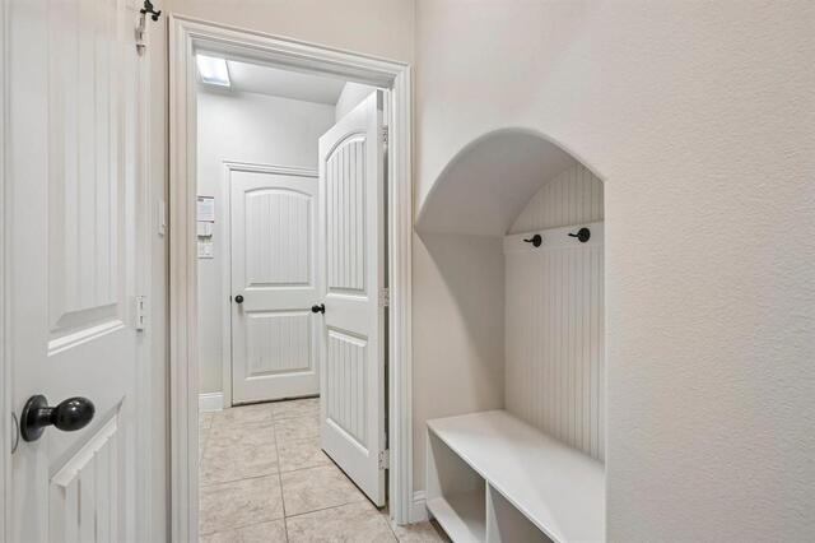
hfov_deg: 95.0
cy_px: 272
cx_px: 408
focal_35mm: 16
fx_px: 373
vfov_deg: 72.0
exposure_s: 1/13
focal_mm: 16.5
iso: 400
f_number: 8
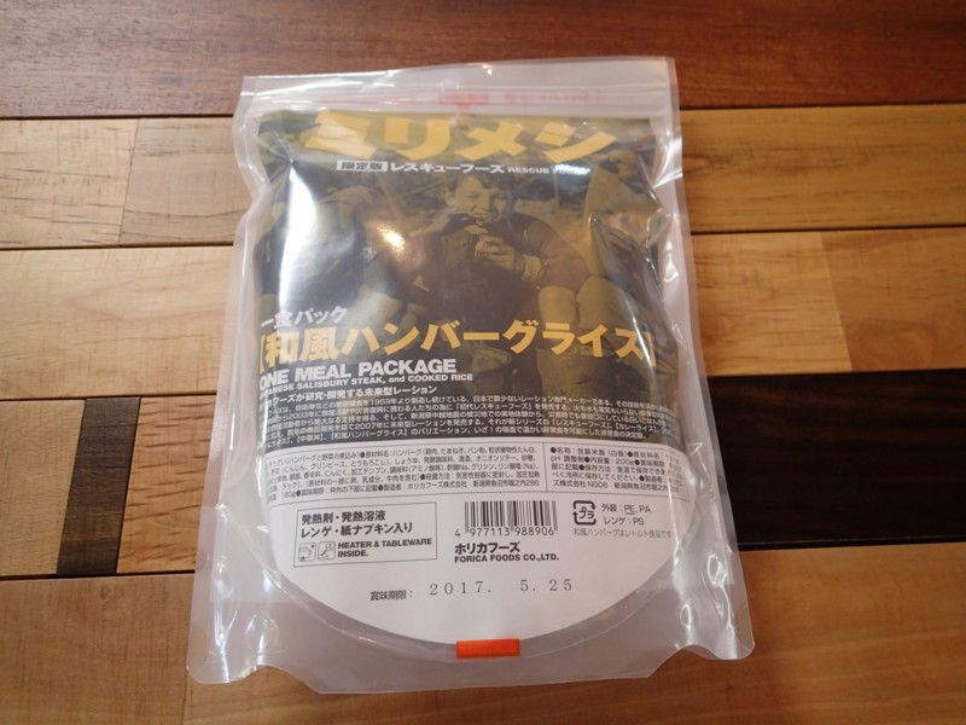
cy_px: 362
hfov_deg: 69.4
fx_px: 698
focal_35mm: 25
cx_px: 483
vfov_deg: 54.9
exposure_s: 1/40
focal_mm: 4.5
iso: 200
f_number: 2
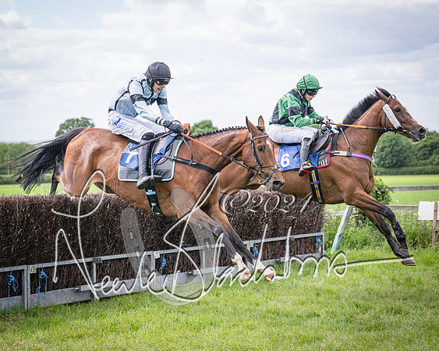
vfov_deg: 17.5
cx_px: 183
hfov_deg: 21.8
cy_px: 166
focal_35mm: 88
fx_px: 1141
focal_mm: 70
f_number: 4
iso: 400
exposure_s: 1/2000
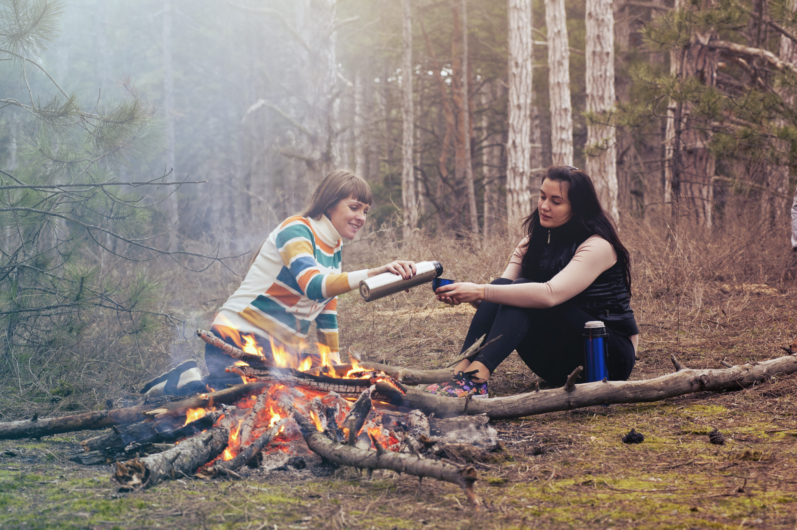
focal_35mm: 100
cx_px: 398
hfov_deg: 20.4
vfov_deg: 13.7
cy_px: 265
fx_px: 2212
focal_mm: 100
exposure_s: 1/40
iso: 160
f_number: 7.1
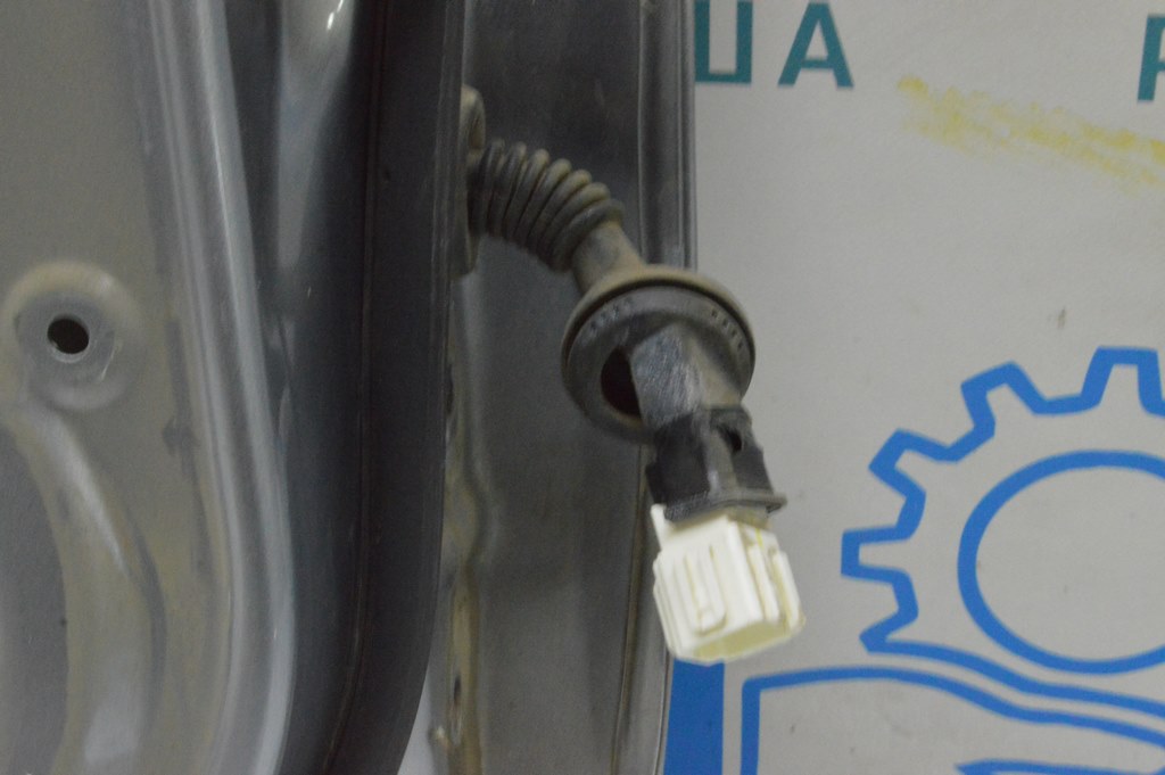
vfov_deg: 20.1
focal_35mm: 68
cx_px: 582
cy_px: 388
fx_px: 2183
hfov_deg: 29.9
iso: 6400
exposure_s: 1/15
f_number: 20
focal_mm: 45
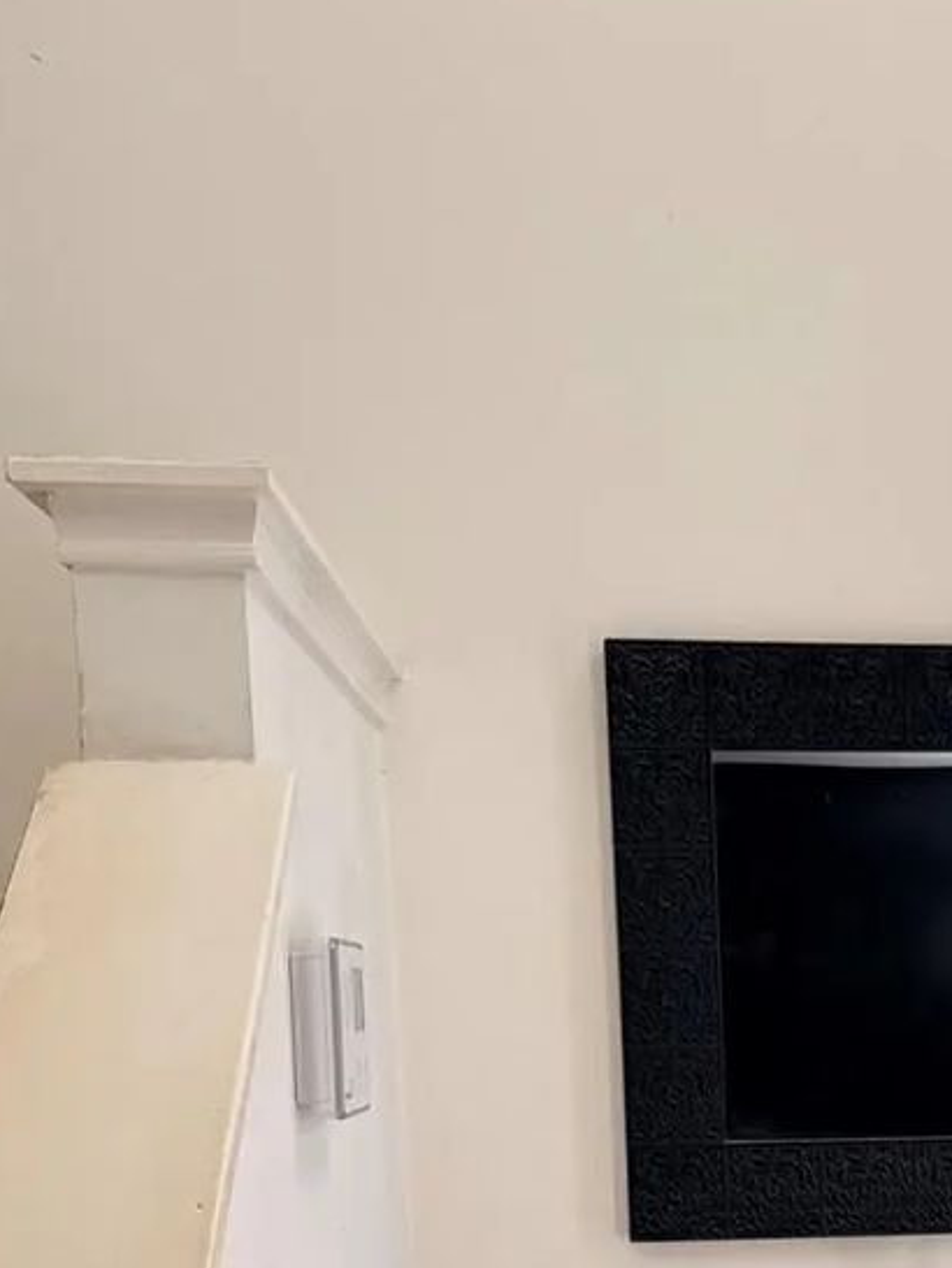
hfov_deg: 23.2
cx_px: 996
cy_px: 1330
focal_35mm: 60
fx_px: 2198
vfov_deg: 29.6
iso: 160
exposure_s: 1/121
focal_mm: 6.76
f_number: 1.78
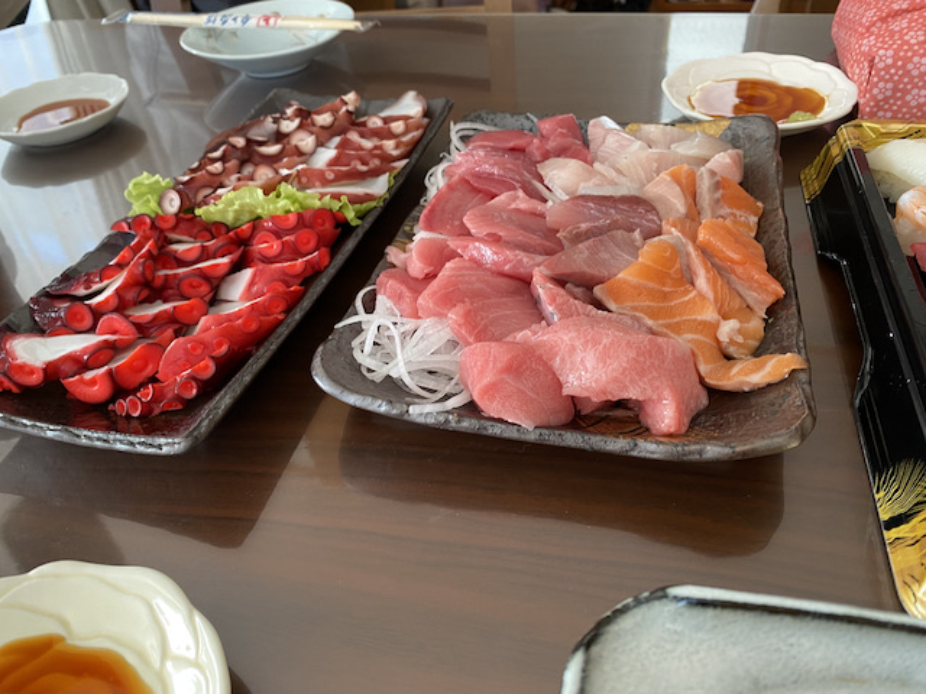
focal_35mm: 26
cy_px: 347
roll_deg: +5.7
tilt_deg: -40.2
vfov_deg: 53.1
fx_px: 696
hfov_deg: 67.3
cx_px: 463
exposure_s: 1/60
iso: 160
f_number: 1.8
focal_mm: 4.25
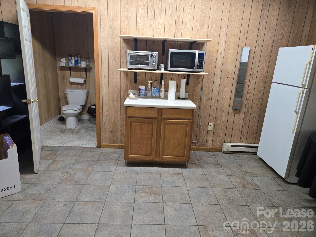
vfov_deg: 58.9
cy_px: 118
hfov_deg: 73.9
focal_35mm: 23
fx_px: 210
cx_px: 158
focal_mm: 5.4
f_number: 1.8
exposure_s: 1/120
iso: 250
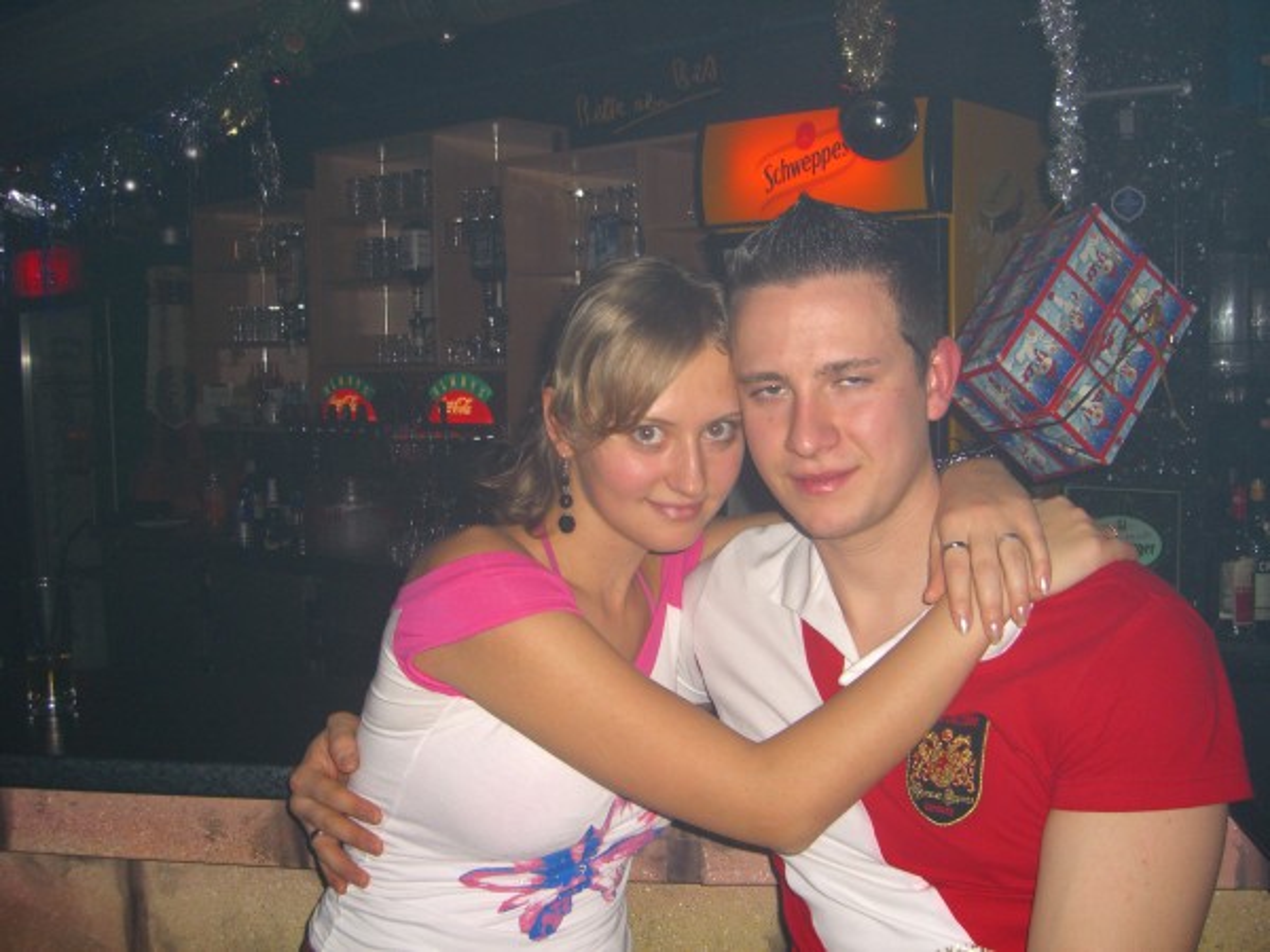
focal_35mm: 38
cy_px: 476
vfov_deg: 37.7
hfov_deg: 49.0
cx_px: 635
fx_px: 1394
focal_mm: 7.9
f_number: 2.8
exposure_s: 1/60
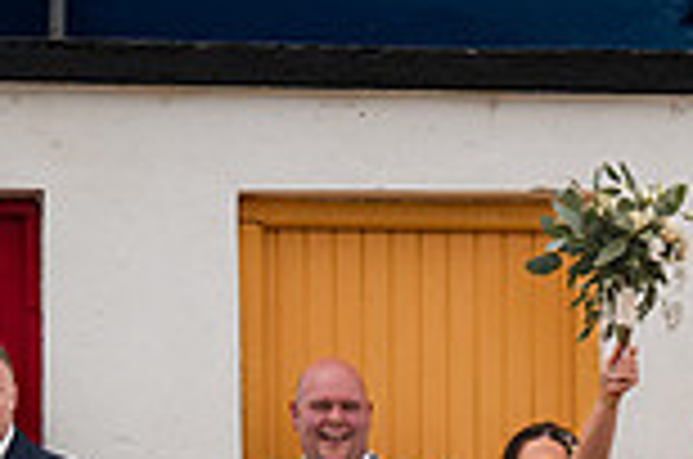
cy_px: 709
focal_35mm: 321
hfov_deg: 6.4
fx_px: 6166
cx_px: 616
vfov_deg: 4.2
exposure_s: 1/3200
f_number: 2
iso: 100
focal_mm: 85
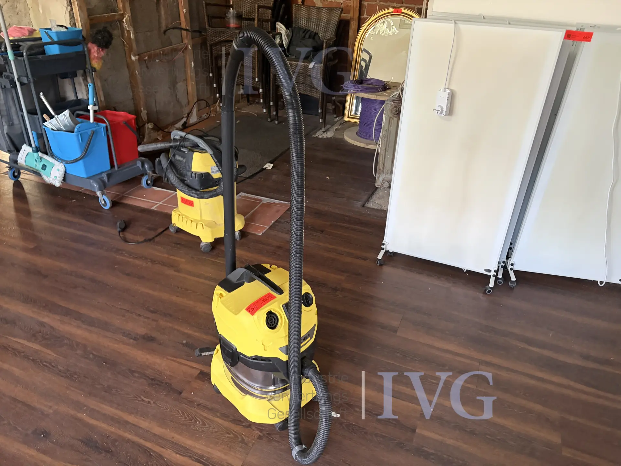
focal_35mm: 26
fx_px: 466
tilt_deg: -28.5
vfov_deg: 53.1
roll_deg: -0.1
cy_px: 233
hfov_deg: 67.3
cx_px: 310
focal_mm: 5.96
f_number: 1.6
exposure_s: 1/50
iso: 500
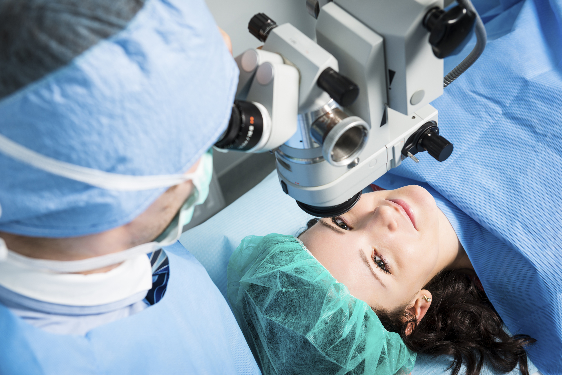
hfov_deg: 36.2
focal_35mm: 55
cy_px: 188
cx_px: 281
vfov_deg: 24.6
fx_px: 859
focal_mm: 55
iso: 125
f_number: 5.6
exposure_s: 1/125
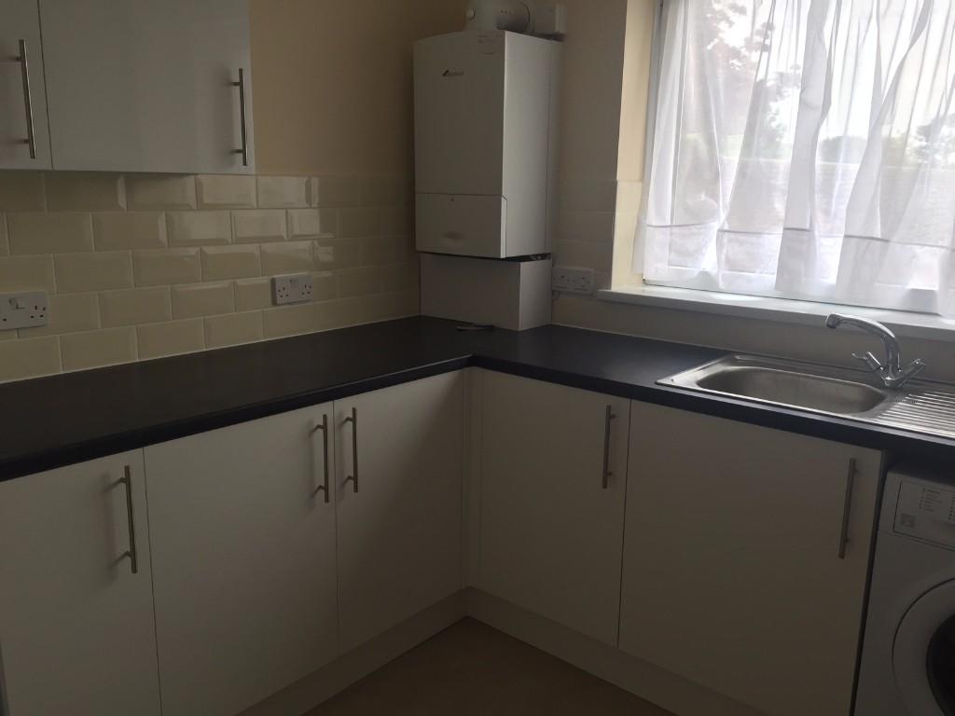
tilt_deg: -11.8
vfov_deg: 48.2
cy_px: 358
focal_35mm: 29
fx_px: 800
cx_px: 478
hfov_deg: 61.7
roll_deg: -1.4
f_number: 2.2
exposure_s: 1/100
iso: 40
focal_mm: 4.15
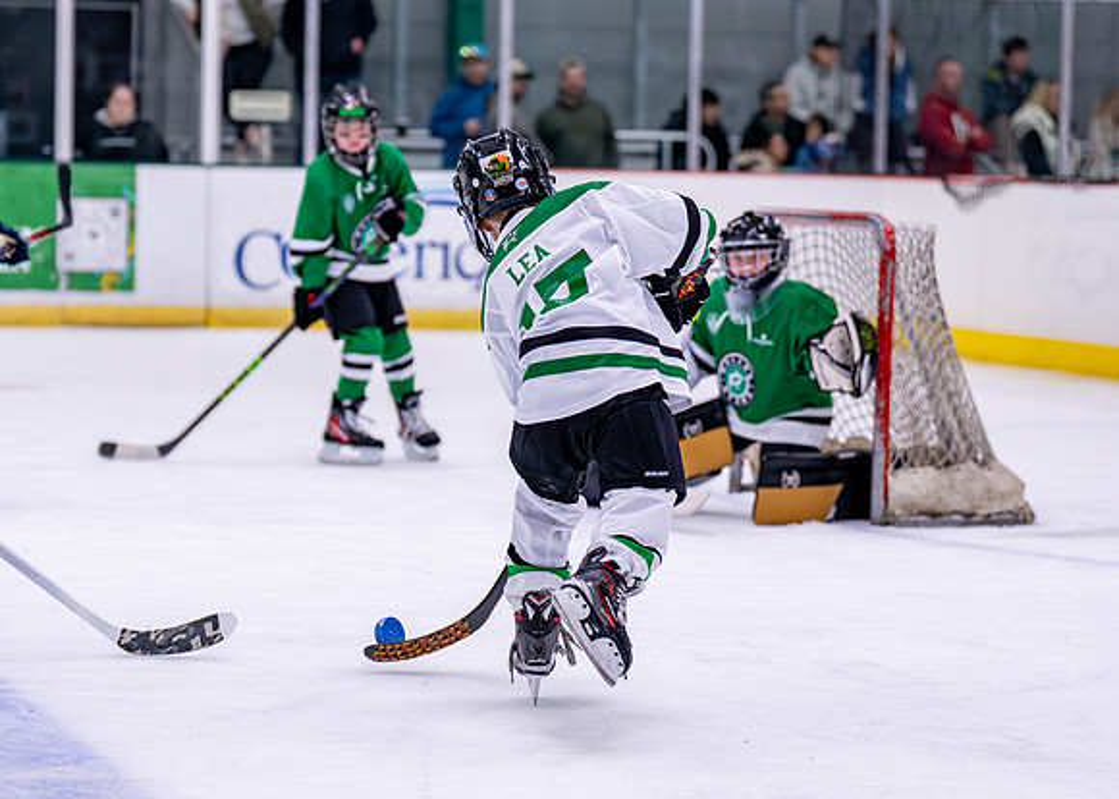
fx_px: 4039
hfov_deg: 15.8
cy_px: 469
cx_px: 476
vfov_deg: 11.3
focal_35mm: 127
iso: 2500
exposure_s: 1/1250
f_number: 2.8
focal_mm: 85
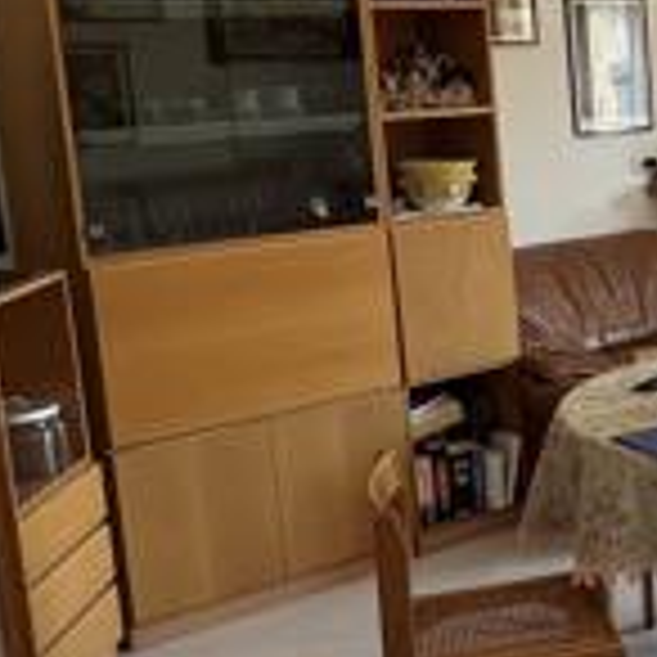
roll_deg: +1.4
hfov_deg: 21.6
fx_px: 1353
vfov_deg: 27.3
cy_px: 288
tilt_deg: -10.1
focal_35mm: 63
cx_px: 1053
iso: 64
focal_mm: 1.57
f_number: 1.8
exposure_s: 1/99
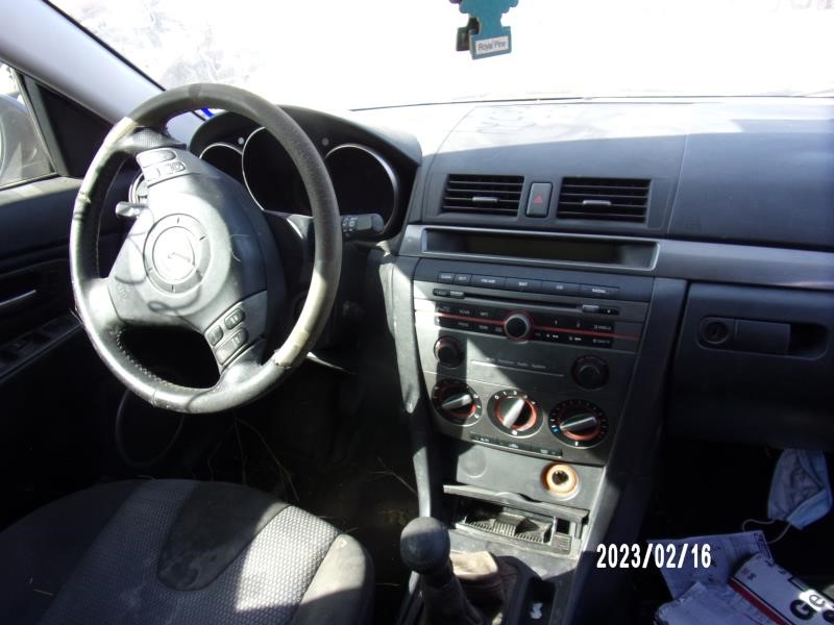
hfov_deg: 71.6
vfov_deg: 56.8
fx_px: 578
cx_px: 417
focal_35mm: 24
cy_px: 312
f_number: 3.3
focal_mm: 4.3
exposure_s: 1/70
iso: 80
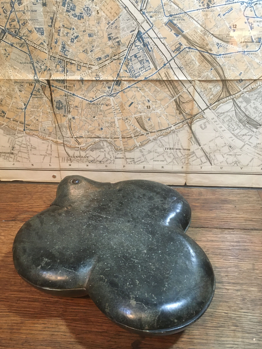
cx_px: 124
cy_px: 184
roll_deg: +0.8
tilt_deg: -33.0
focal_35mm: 31
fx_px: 313
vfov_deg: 58.3
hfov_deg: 45.4
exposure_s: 1/17
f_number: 2.2
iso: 200
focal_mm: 4.15
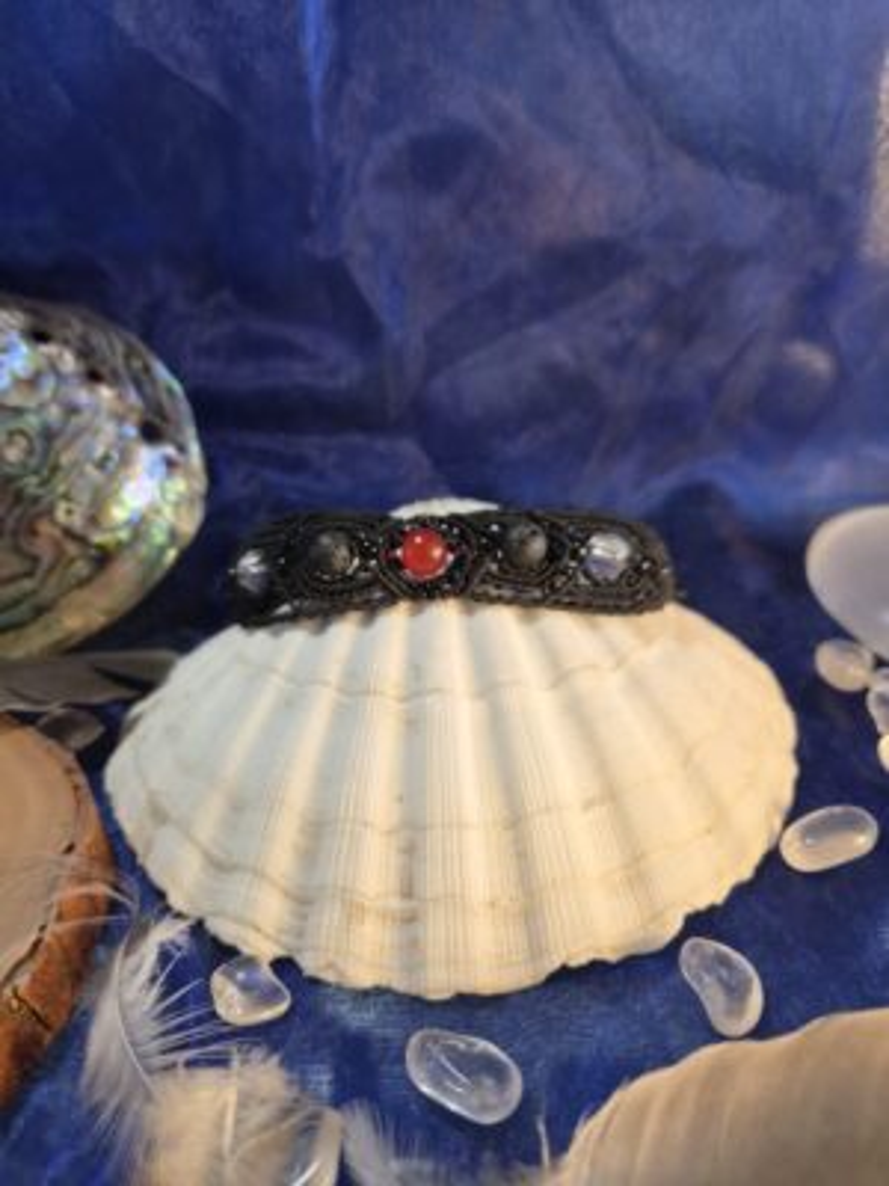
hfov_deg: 58.9
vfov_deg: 73.9
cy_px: 593
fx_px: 788
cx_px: 444
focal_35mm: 23
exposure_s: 1/100
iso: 320
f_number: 1.8
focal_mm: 5.4
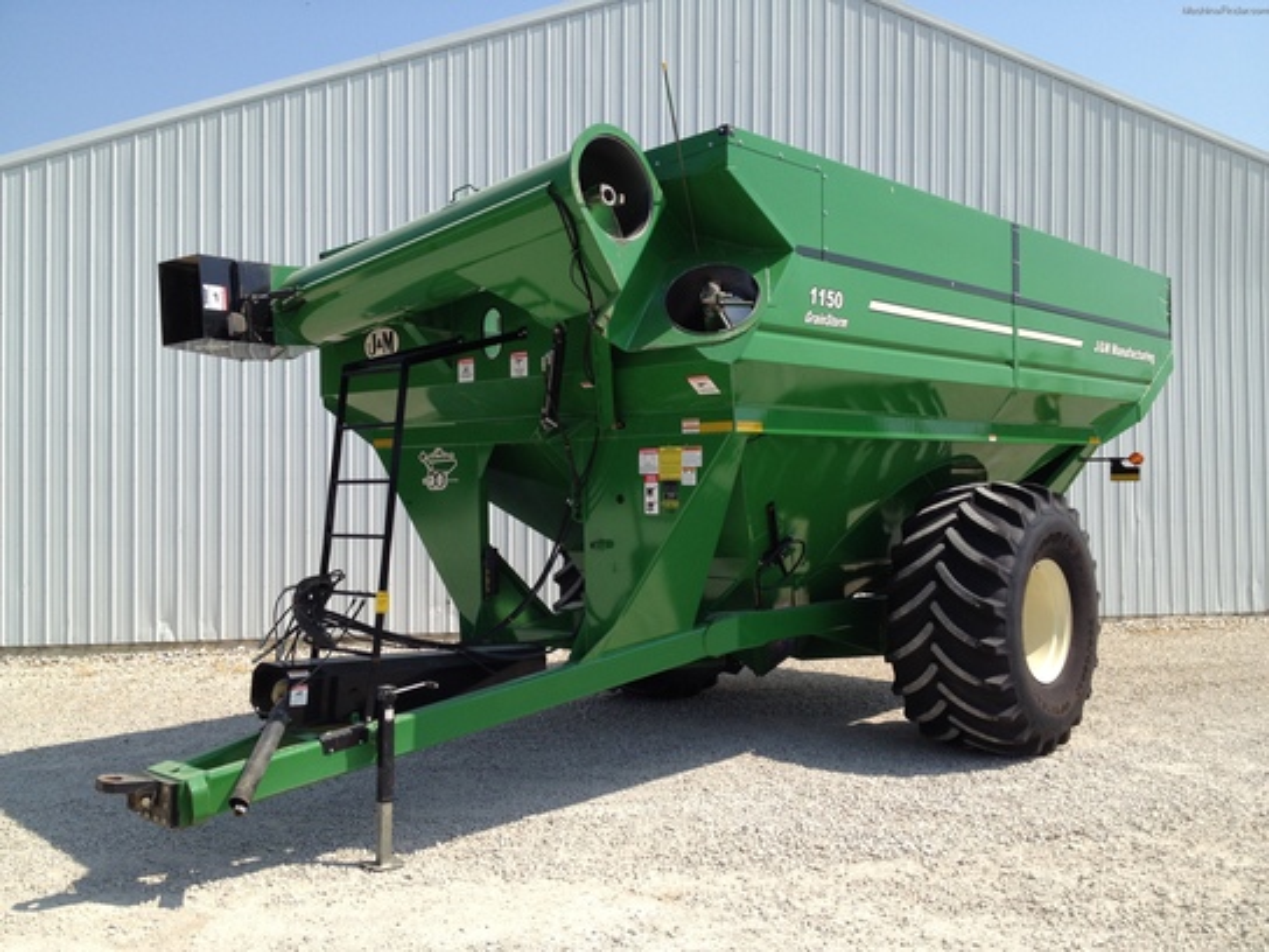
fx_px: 1283
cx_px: 634
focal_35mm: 35
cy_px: 476
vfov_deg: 40.7
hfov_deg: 52.6
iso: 64
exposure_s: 1/1416
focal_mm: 4.28
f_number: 2.4
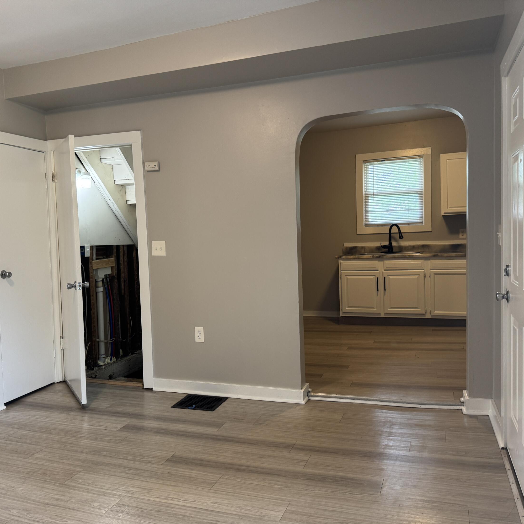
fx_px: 497
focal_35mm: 29
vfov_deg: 55.6
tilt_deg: -4.1
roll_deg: +1.7
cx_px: 246
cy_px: 267
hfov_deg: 55.6
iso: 160
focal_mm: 6.76
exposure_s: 1/60
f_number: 1.78
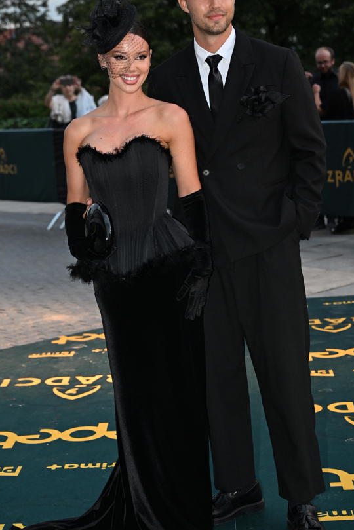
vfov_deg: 26.0
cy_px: 266
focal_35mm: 78
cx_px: 158
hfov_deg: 17.5
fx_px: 1149
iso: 2000
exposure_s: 1/250
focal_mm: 61
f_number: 4.5
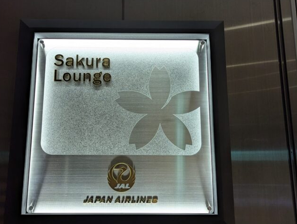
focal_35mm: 39
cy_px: 124
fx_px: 335
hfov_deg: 47.8
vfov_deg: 36.9
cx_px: 136
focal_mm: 6.81
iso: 80
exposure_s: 1/56.2
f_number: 1.85
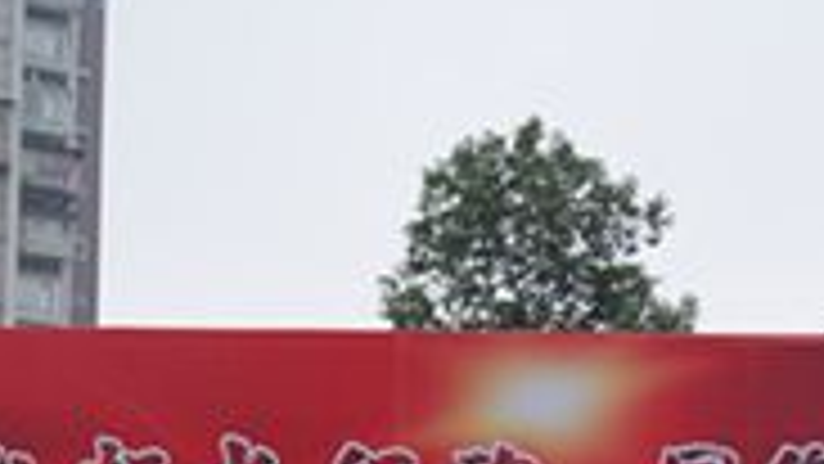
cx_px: 468
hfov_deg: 20.7
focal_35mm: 103
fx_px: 2251
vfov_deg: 11.4
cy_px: 653
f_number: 4
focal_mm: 24
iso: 400
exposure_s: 1/125
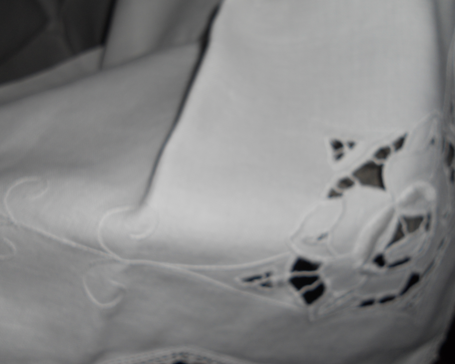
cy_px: 180
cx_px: 221
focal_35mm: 34
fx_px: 458
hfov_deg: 52.8
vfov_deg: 43.4
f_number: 8.8
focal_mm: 5.8
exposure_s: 1/25
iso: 80
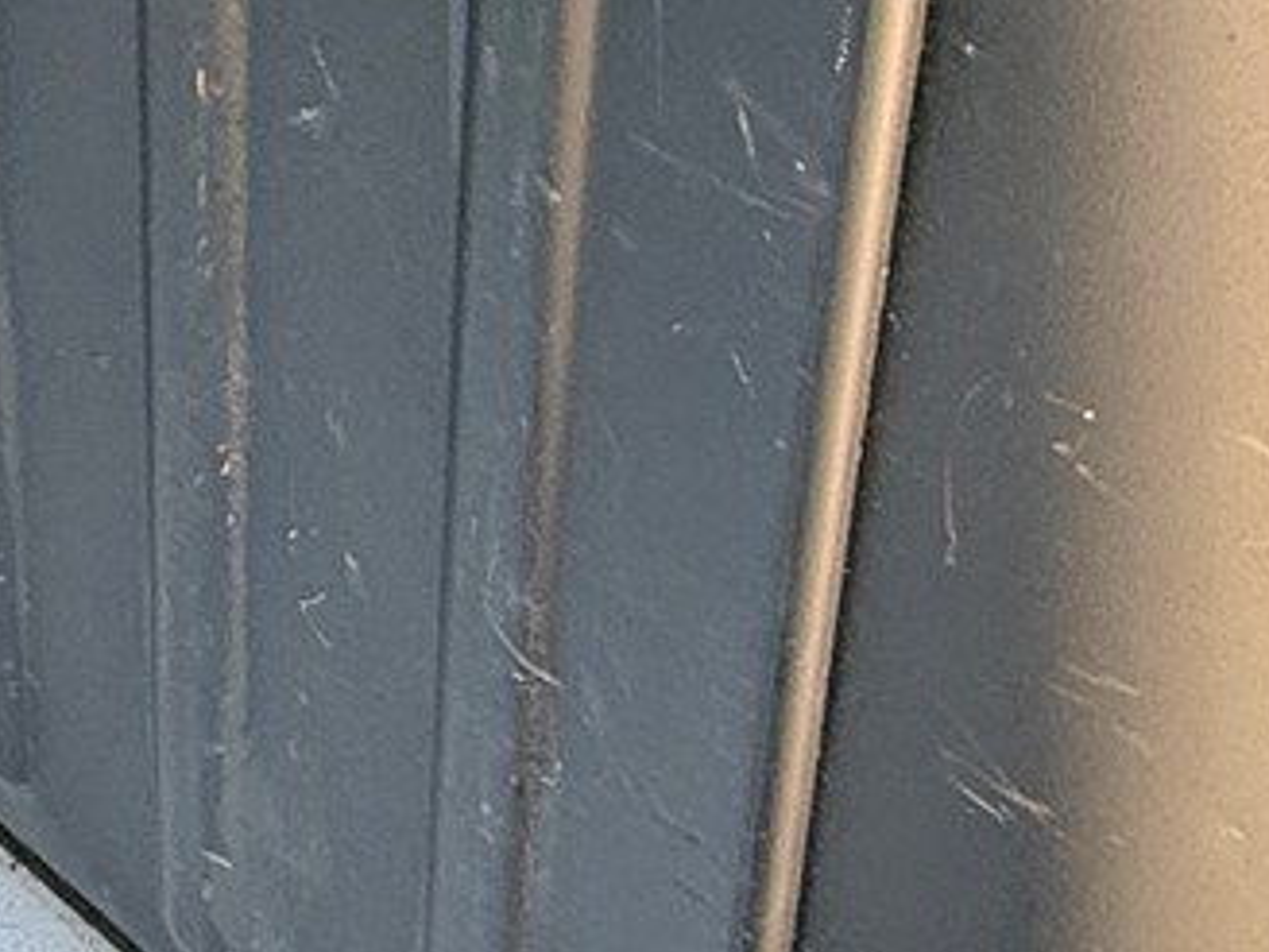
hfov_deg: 19.3
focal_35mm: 82
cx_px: -878
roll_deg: -0.9
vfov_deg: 15.3
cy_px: -813
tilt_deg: -18.8
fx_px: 3006
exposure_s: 1/99
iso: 125
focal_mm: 2.22
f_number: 2.2
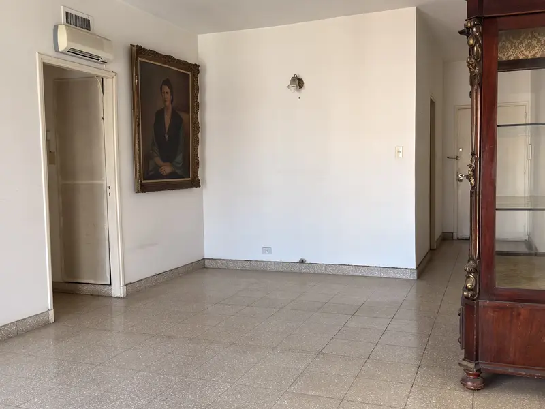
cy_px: 204
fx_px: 551
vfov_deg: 40.7
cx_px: 272
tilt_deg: -3.2
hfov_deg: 52.6
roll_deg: +1.2
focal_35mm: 35
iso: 160
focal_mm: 6.76
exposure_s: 1/243
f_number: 1.78
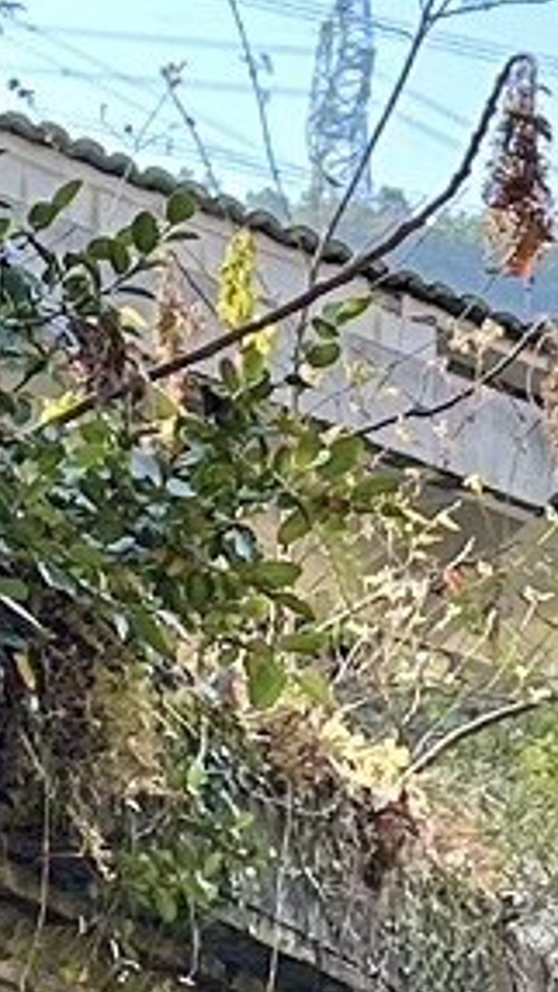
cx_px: 801
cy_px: 1911
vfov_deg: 10.8
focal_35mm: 183
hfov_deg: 6.6
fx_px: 4811
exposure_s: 1/918
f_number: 1.78
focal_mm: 6.86
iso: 80
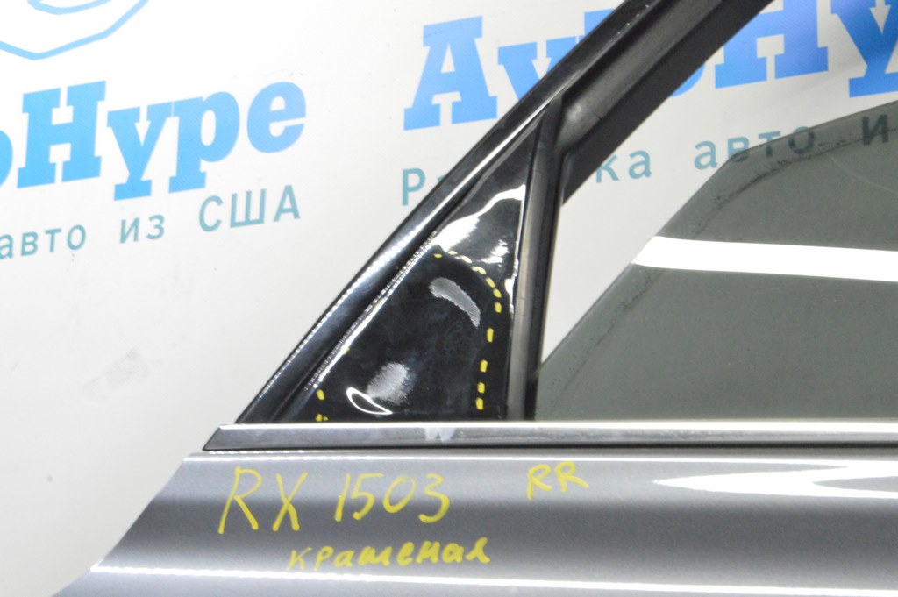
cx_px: 449
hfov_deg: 24.6
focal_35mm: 82
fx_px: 2056
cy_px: 298
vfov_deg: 16.5
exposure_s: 1/15
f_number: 20
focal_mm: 55
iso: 6400
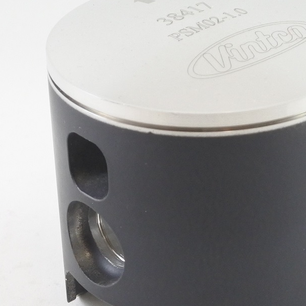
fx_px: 1060
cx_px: 208
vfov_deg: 16.4
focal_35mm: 106
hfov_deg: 16.4
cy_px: 183
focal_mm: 15
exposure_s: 1/125
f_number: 4.2
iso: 640
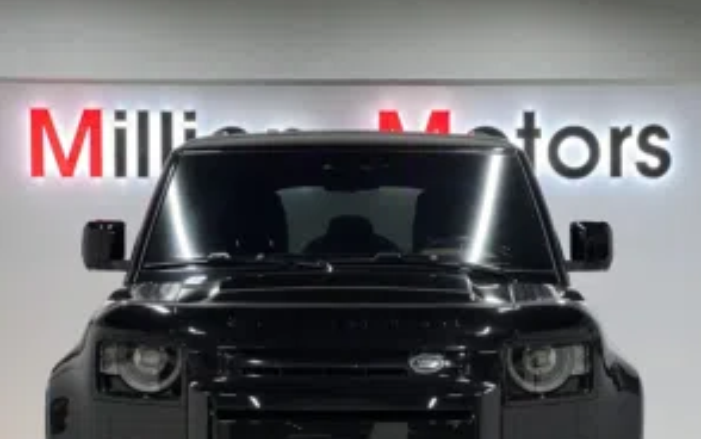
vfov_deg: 11.7
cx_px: 355
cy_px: 425
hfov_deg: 18.8
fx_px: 2121
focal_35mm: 111
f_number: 2.8
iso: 640
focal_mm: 9
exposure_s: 1/50
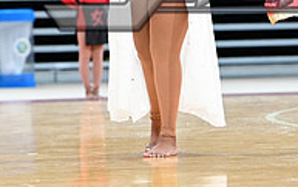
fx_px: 2284
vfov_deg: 4.7
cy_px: -36
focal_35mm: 281
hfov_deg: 7.5
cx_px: 154
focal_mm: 92
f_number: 3.2
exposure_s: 1/1000
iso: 6400
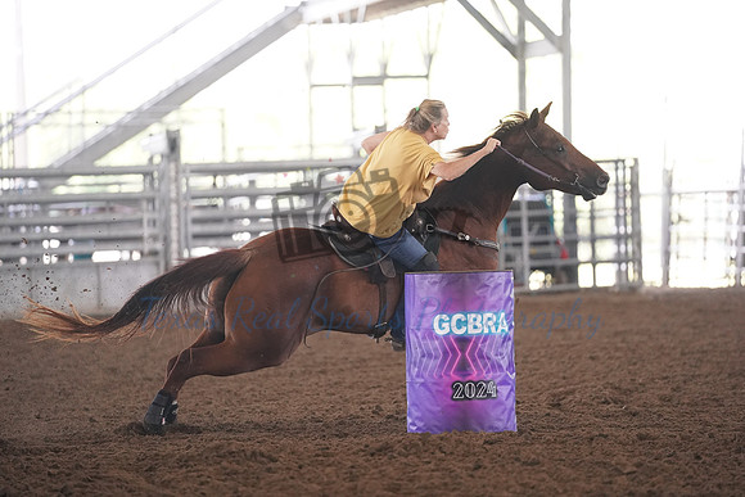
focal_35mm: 200
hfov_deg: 10.3
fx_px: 4140
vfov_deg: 6.9
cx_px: 372
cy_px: 248
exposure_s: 1/1600
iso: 5000
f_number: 2.8
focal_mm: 200
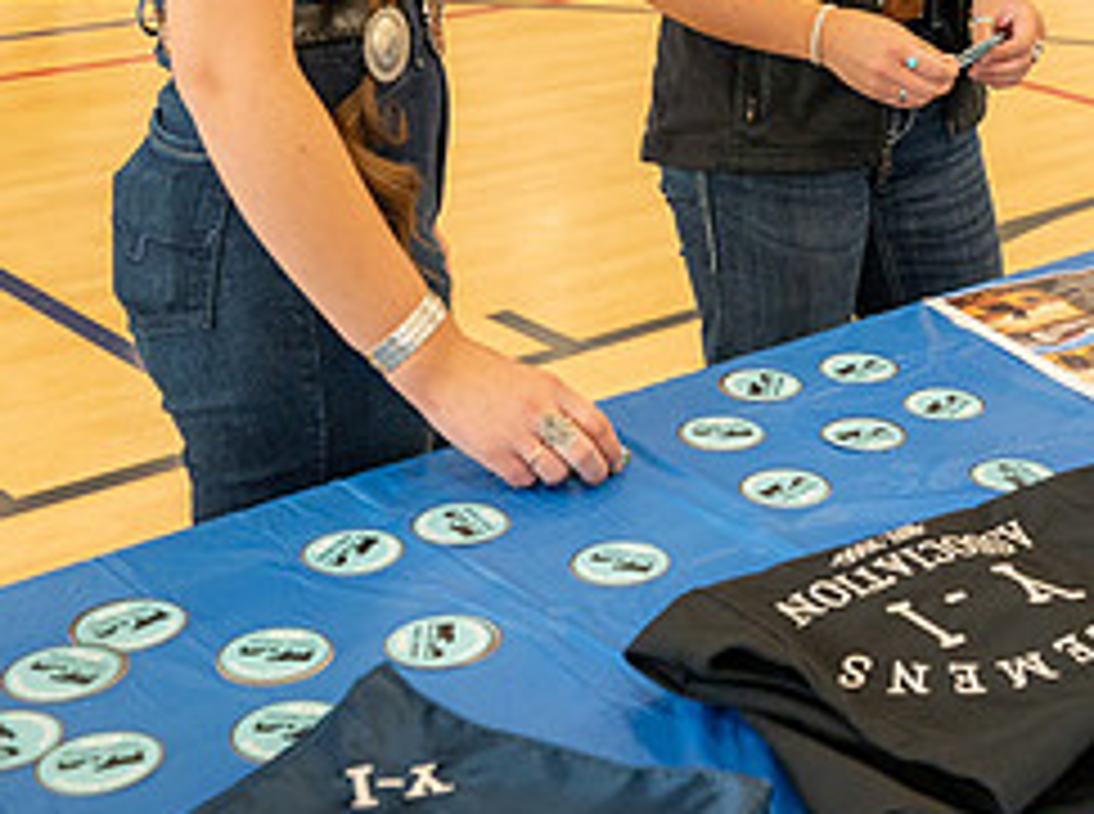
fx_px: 2270
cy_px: -177
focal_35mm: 72
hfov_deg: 26.0
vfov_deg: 19.1
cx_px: 1046
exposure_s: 1/125
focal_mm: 25.5
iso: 400
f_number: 3.5
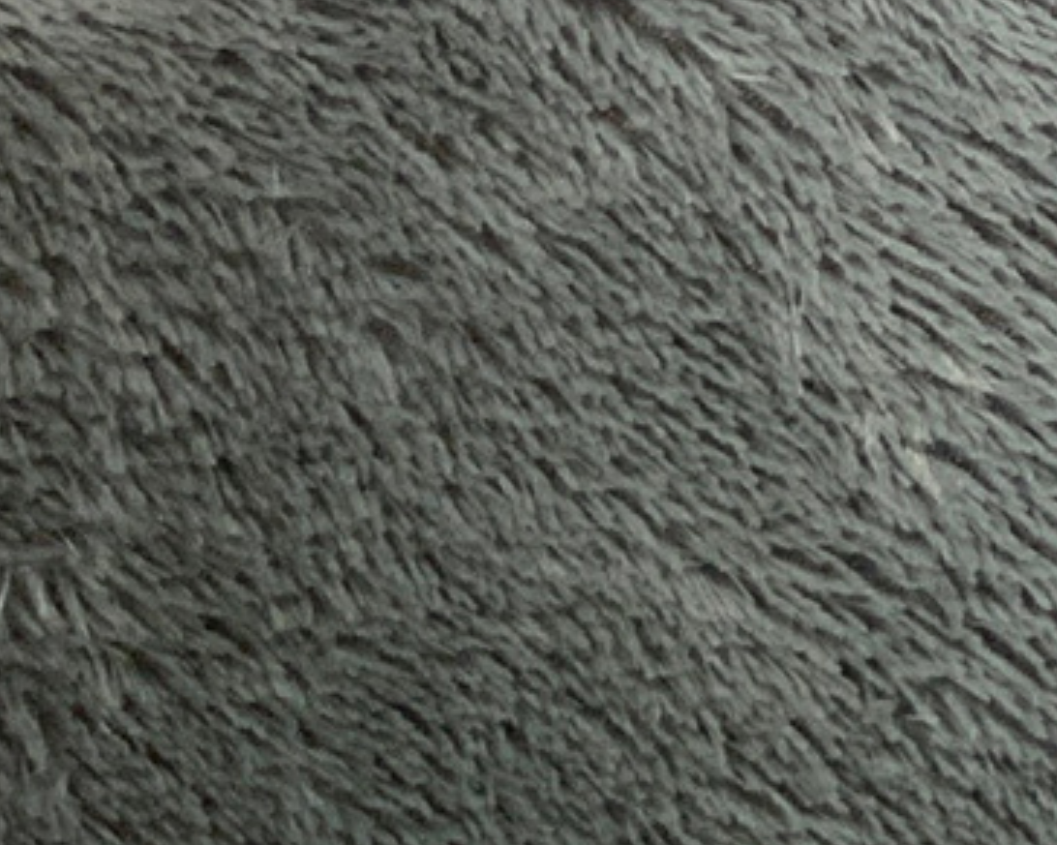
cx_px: 2866
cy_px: -1673
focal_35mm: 199
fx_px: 6224
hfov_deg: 8.5
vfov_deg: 7.0
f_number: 1.8
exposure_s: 1/104
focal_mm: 3
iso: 32
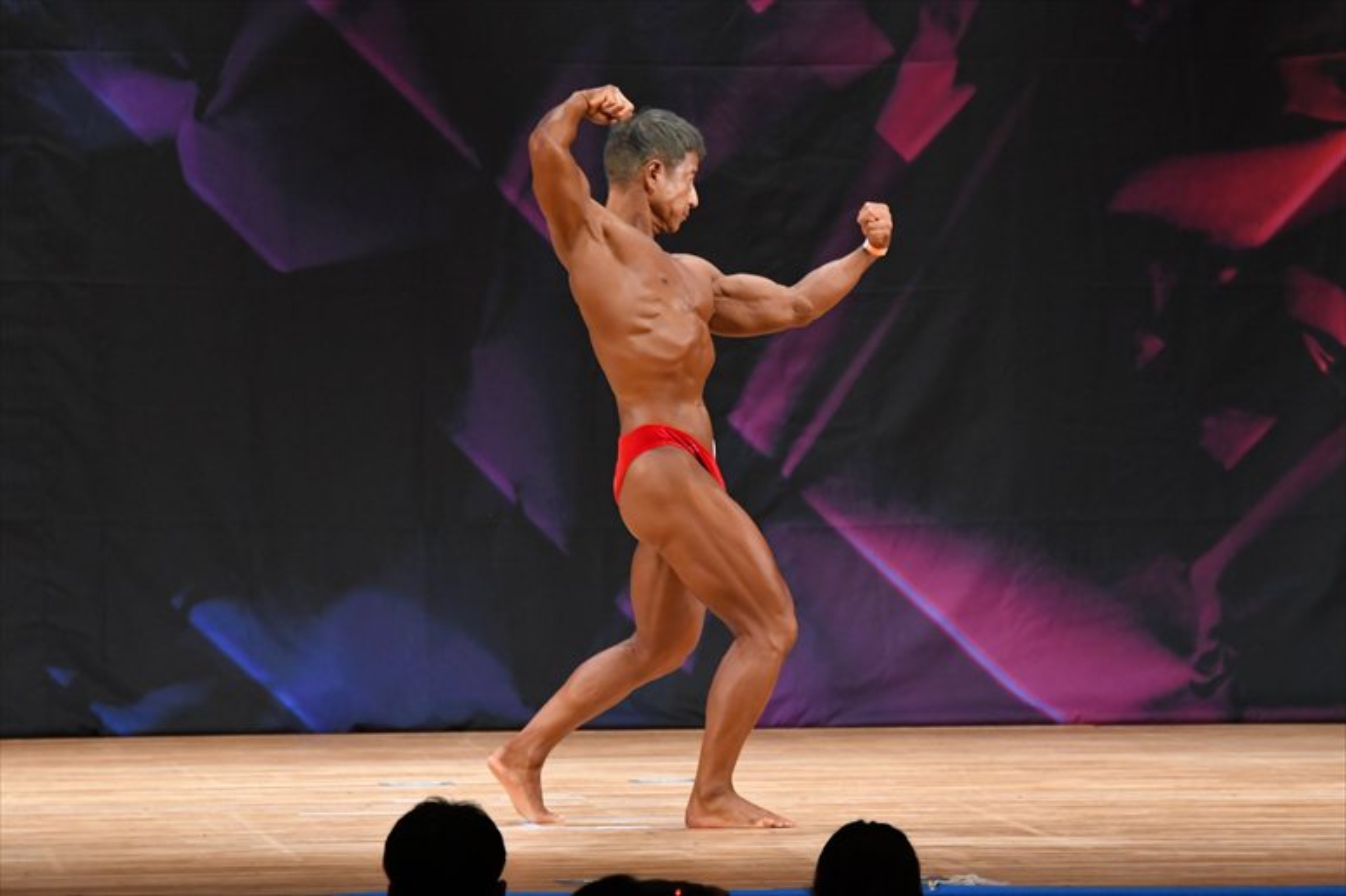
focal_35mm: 270
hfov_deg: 7.6
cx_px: 673
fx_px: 10090
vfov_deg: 5.1
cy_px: 448
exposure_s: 1/400
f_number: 5.6
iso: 3200
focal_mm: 180
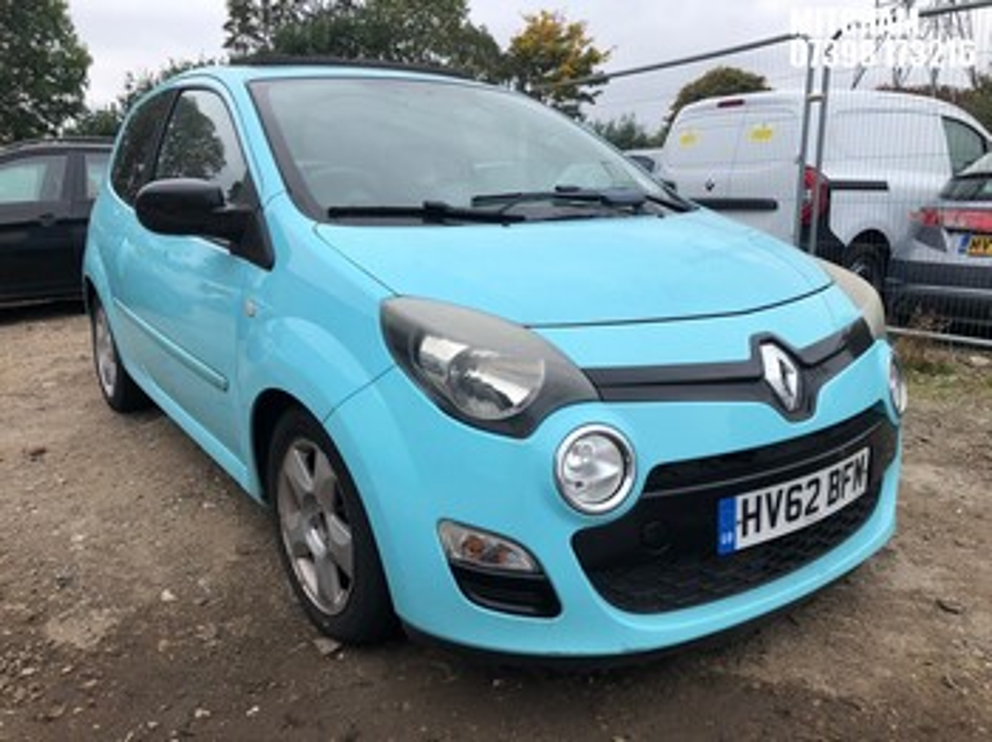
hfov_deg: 63.5
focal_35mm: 28
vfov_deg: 49.7
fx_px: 802
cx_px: 496
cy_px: 371
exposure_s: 1/558
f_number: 1.8
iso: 20
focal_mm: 4
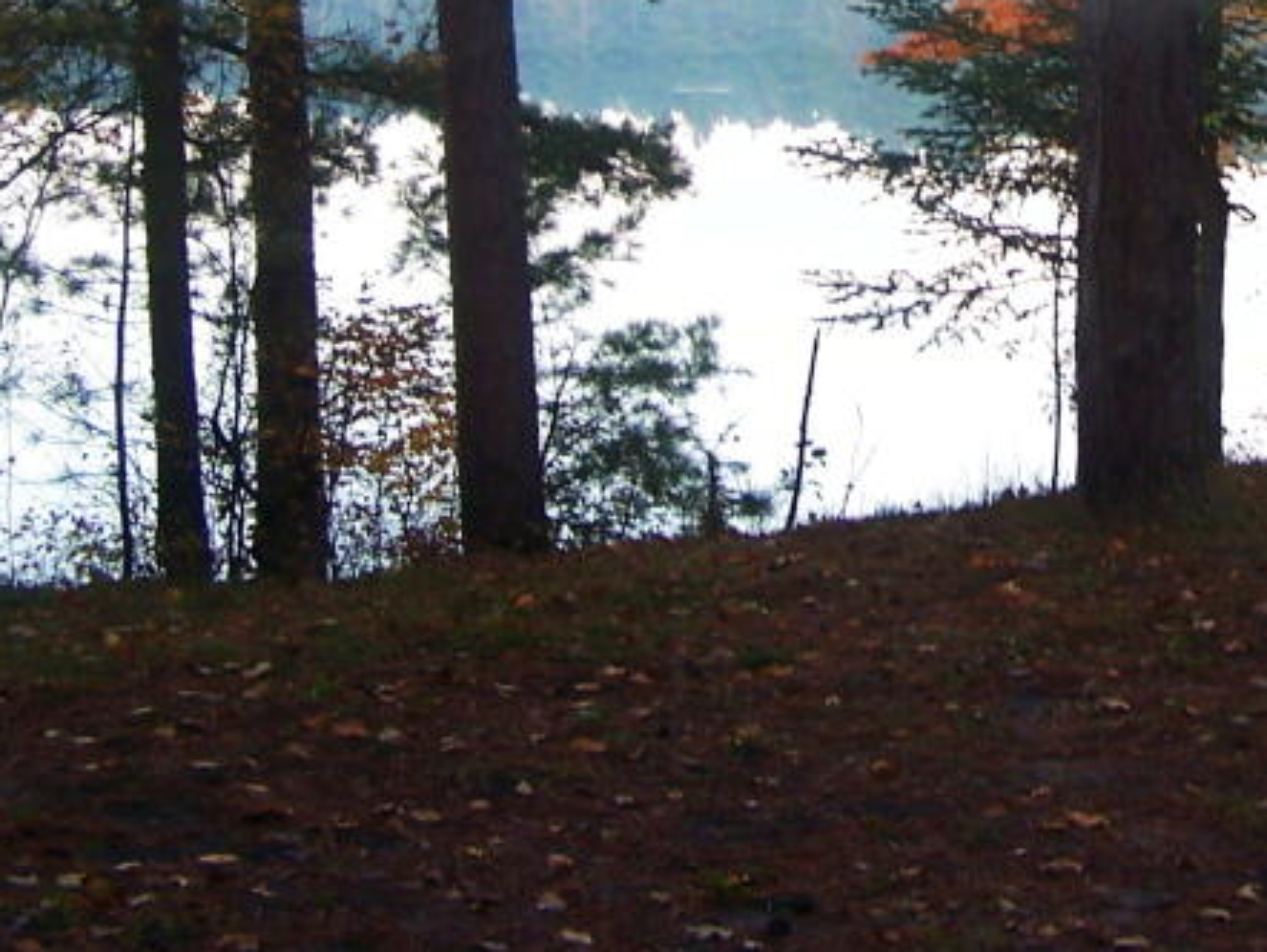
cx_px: 1187
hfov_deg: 21.6
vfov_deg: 16.2
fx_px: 3223
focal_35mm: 88
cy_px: -143
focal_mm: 6.3
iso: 80
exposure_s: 1/40
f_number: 2.8
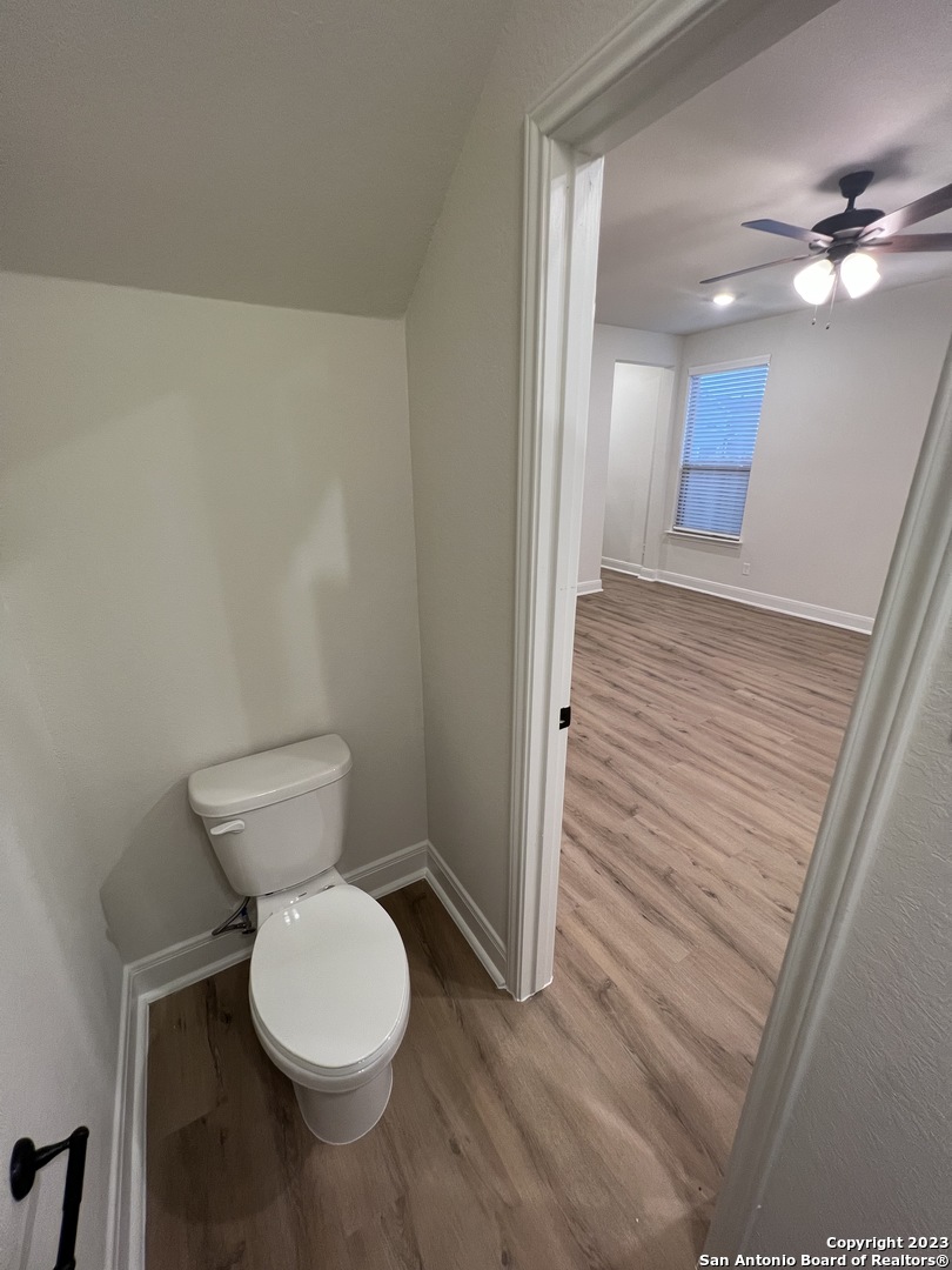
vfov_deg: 106.2
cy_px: 635
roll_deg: +0.6
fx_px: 477
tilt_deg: -19.3
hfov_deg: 89.9
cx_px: 476
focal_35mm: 13
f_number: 1.8
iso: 250
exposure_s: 1/120
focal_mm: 1.57
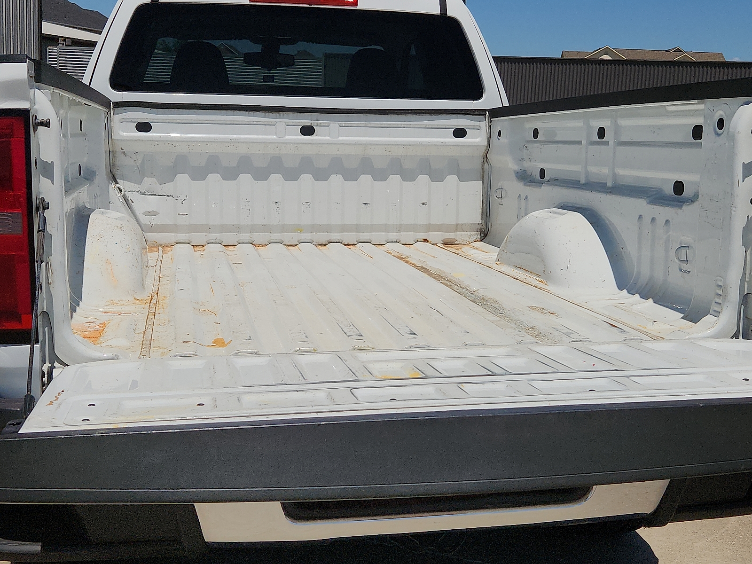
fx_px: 500
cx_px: 376
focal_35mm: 23
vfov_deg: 58.9
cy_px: 282
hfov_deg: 73.9
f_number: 1.8
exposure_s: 1/10000
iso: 50
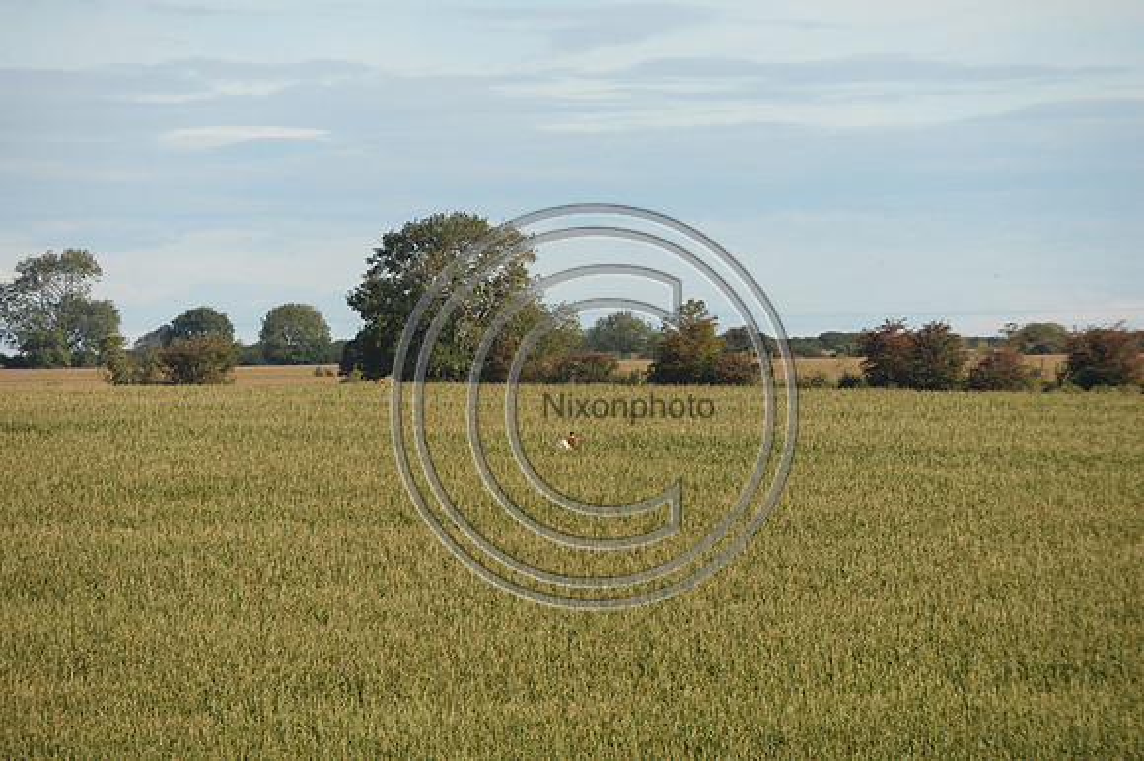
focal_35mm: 200
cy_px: 380
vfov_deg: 6.9
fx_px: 6352
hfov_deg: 10.3
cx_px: 572
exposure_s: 1/1250
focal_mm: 200
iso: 280
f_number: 5
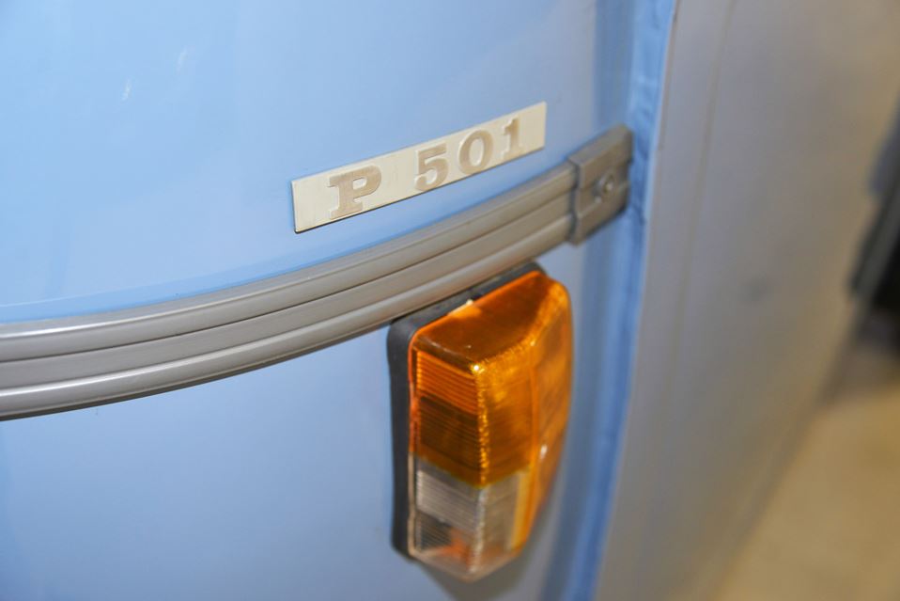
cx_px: 450
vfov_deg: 28.1
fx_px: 1200
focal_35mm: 48
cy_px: 300
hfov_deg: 41.1
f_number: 4
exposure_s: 1/60
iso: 800
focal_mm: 48
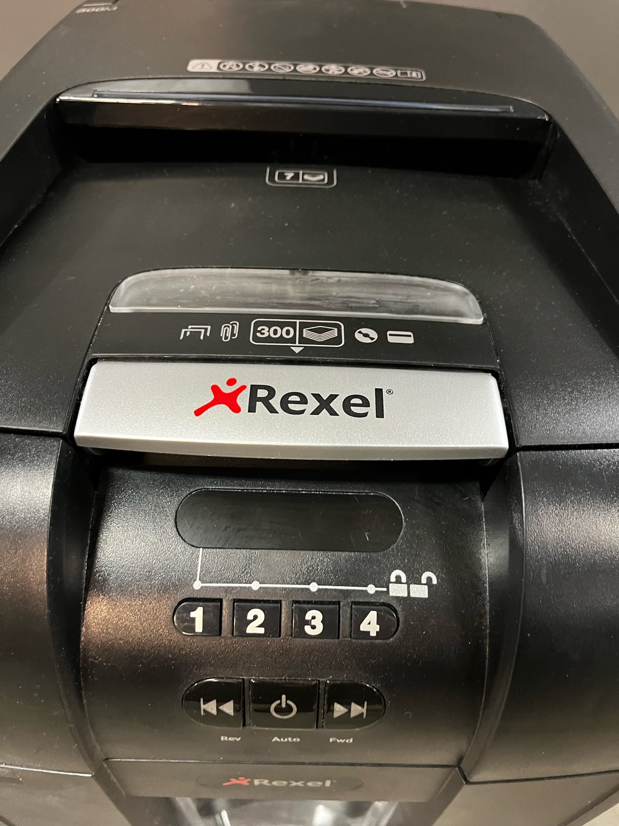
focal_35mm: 26
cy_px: 413
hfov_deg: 53.0
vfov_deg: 67.3
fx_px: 620
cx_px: 310
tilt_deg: -49.6
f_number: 1.6
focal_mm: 5.1
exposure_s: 1/33
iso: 400
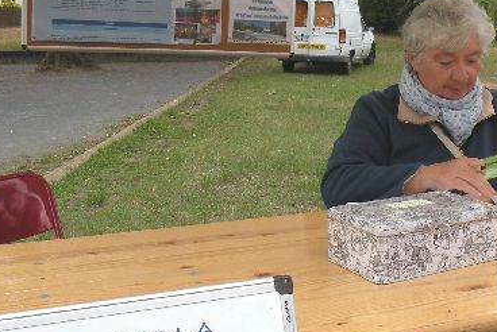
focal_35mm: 61
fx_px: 843
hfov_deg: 32.3
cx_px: 371
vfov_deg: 22.3
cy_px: 151
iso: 64
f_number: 4.5
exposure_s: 1/120
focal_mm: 4.7
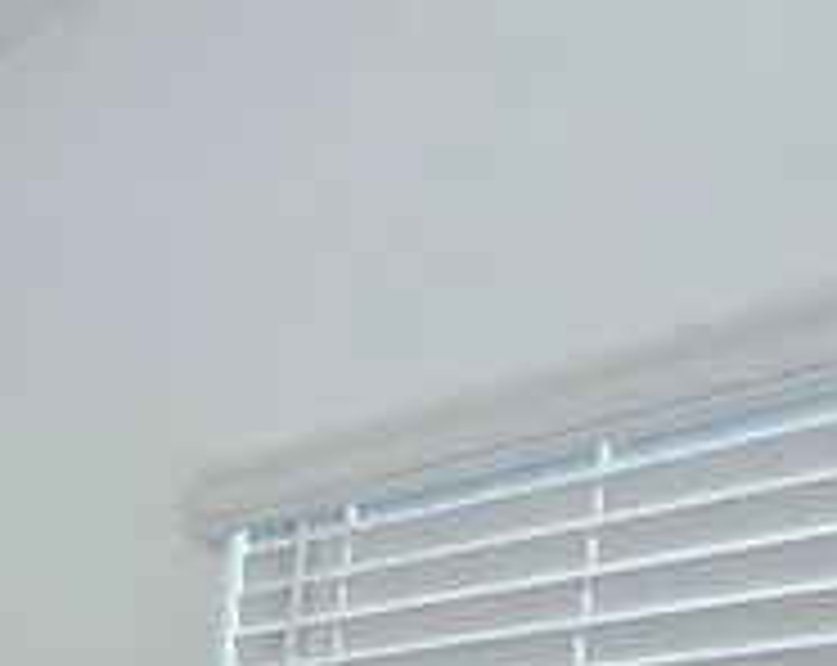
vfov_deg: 16.8
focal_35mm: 70
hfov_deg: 20.7
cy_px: 1296
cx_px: -585
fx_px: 1730
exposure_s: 1/60
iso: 320
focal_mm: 2.2
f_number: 2.2
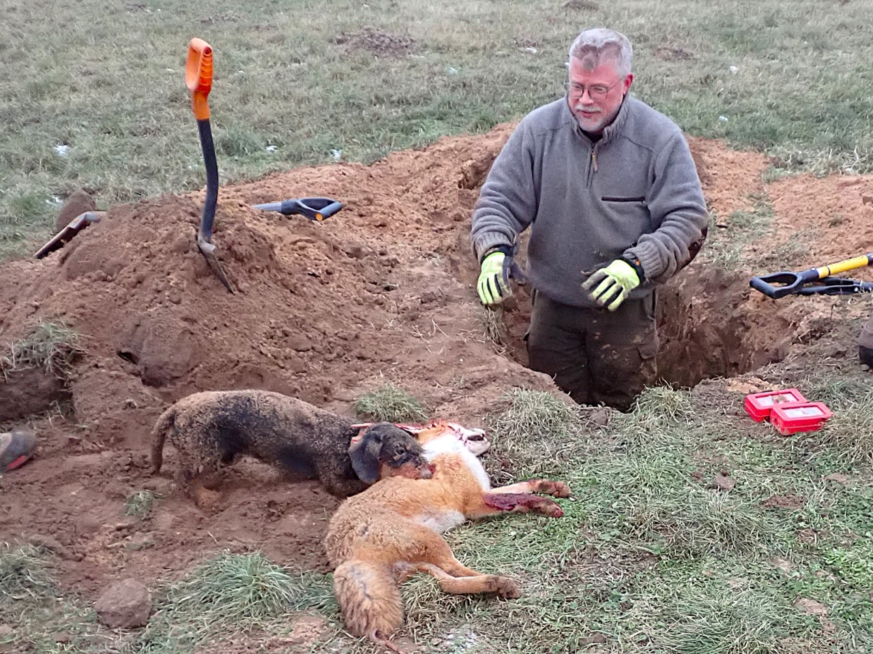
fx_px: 807
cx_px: 436
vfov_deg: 44.2
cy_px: 327
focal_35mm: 32
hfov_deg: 56.8
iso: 1600
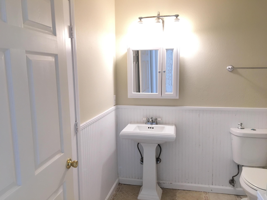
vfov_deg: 48.2
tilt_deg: -7.3
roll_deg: +1.2
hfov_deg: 61.7
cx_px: 134
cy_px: 100
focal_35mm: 29
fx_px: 224
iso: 100
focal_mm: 4.15
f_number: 2.2
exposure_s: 1/30
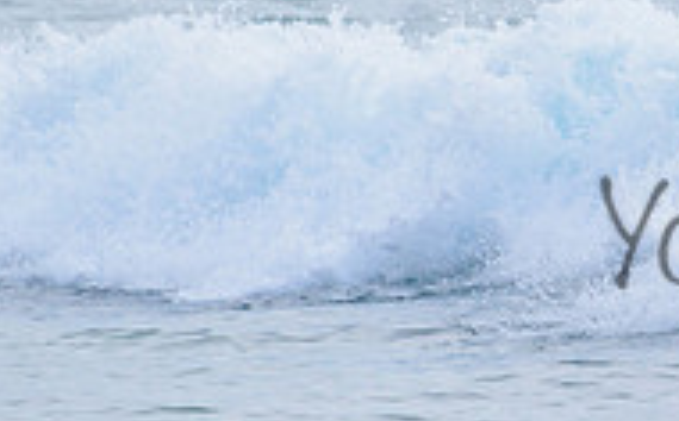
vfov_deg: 0.7
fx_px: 35300
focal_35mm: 1911
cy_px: 46
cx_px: 1202
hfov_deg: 1.1
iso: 200
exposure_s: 1/2000
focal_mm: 500
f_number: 5.6
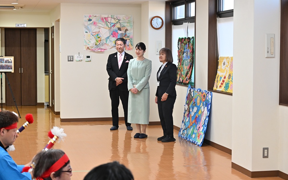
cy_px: 90
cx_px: 141
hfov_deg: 27.1
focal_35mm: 76
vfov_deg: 17.2
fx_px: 597
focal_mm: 71
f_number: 6
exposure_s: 1/160
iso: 2500
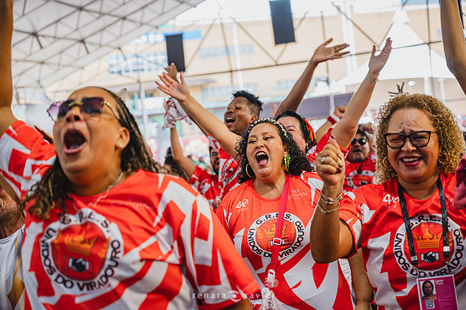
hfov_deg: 28.9
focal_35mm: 70
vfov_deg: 19.4
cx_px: 233
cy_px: 155
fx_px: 906
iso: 1000
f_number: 4
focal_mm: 70
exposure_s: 1/320
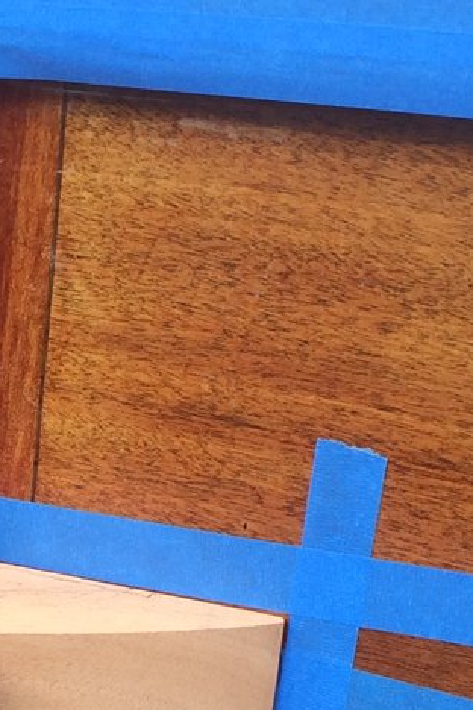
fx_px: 2286
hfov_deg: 11.6
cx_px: -74
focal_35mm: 116
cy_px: 806
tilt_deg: -26.4
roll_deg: -0.2
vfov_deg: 17.0
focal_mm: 4.15
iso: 32
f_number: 2.2
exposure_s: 1/471
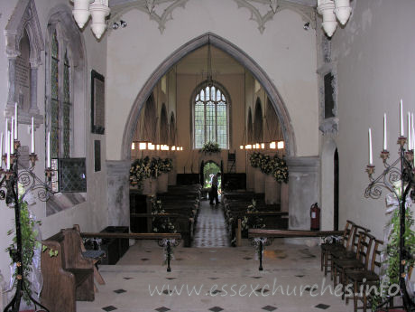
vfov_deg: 40.7
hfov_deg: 52.6
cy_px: 156
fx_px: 420
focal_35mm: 35
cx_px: 208
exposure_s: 1/60.1
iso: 103
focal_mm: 8.9
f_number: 2.8
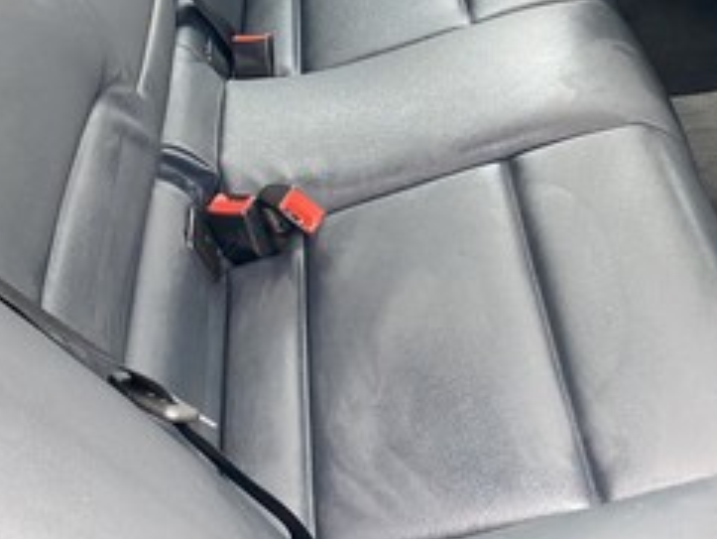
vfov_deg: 25.4
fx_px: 1140
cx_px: 425
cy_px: 16
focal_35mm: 55
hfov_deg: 34.8
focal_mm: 4.25
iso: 400
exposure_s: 1/60
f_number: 1.8
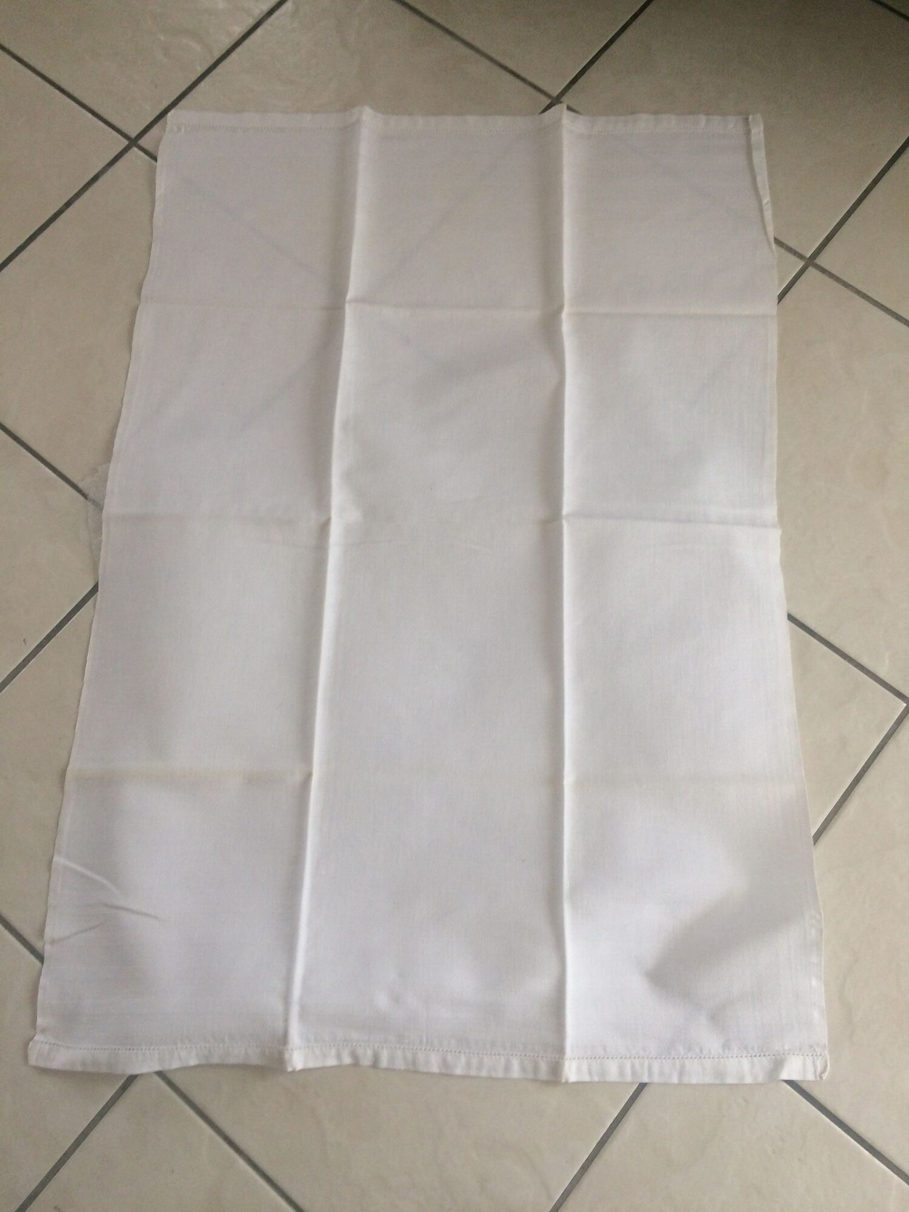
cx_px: 454
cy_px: 606
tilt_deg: -77.7
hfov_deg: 48.2
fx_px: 1015
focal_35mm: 29
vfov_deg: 61.7
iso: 64
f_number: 2.2
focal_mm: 4.15
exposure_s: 1/100
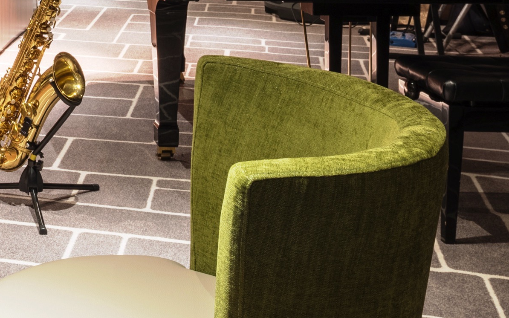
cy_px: -42
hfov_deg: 22.2
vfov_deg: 15.5
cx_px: -182
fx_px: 1137
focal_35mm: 82
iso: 100
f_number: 11
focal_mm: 24
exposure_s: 1.6
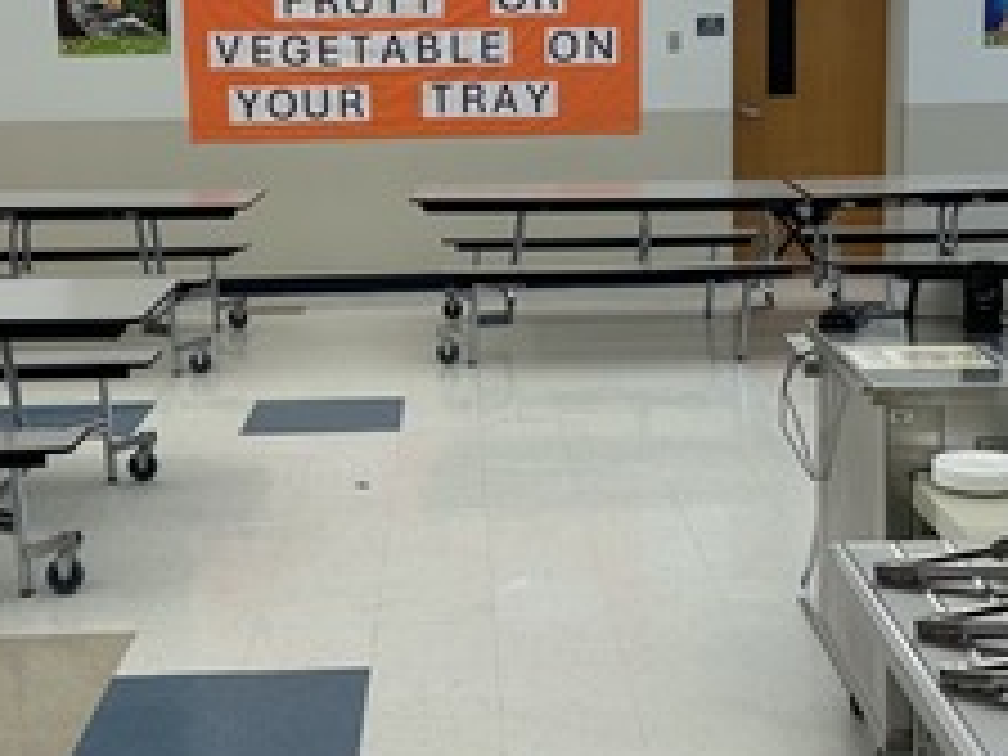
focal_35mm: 60
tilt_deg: -7.5
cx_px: 493
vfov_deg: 24.3
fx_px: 1747
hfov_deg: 32.2
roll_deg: +1.7
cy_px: 254
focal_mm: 6.86
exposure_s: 1/165
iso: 64
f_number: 1.78
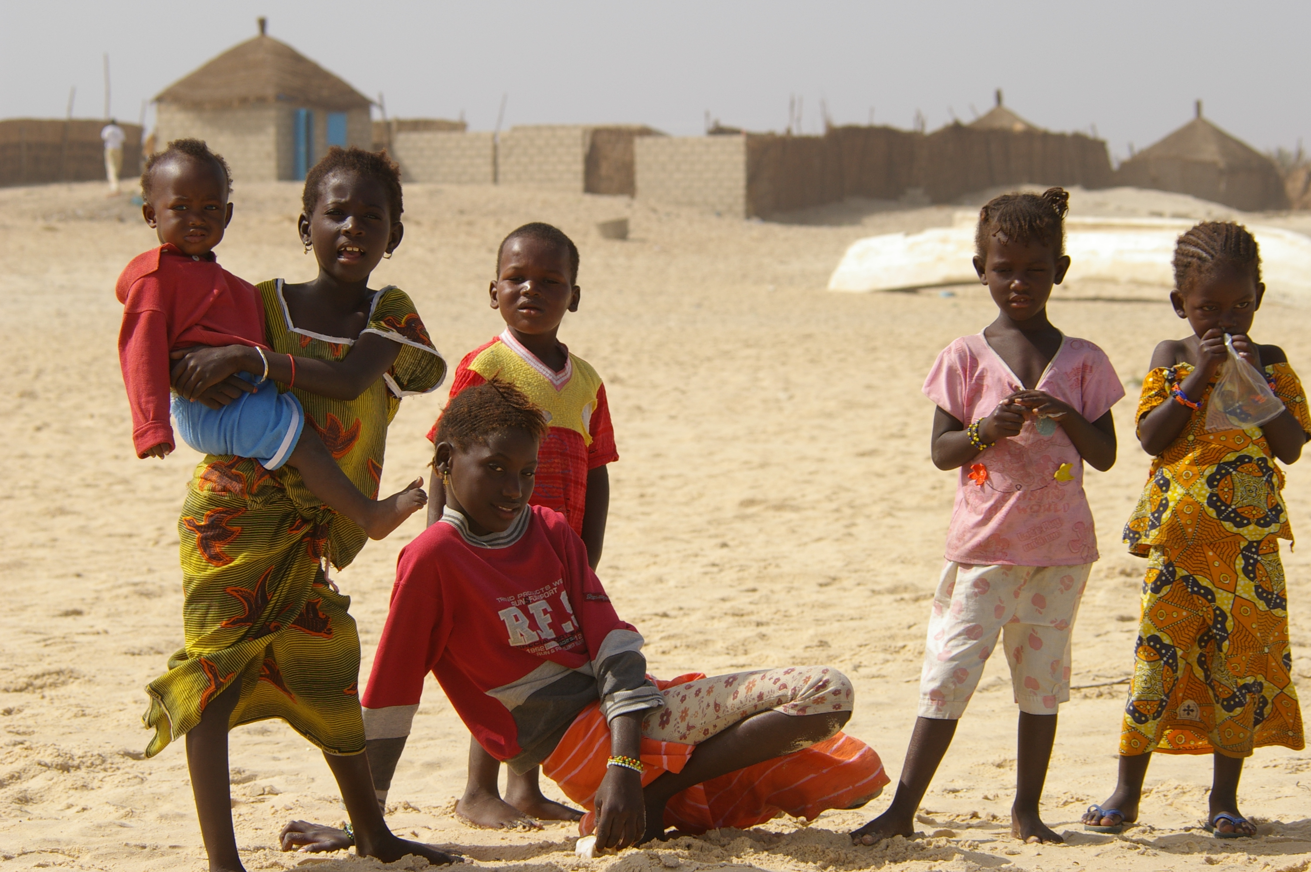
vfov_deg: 11.4
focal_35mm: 120
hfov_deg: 17.1
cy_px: 436
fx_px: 4366
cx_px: 656
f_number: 9.5
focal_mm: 80
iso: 200
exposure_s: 1/350
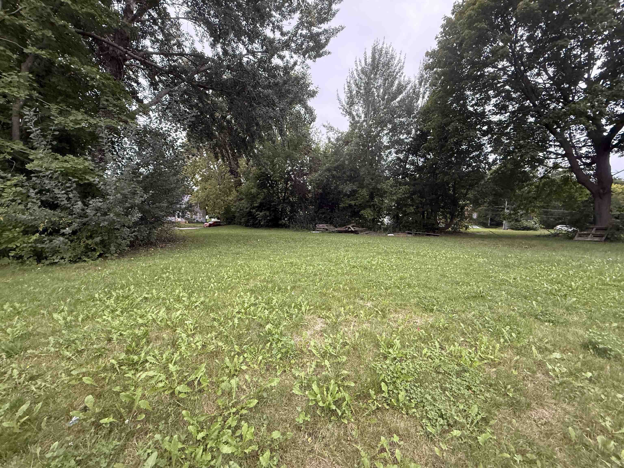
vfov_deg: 85.7
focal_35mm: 14
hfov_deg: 102.1
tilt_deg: -0.7
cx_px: 312
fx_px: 252
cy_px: 234
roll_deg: -1.3
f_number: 2.2
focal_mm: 2.22
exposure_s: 1/99
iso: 320
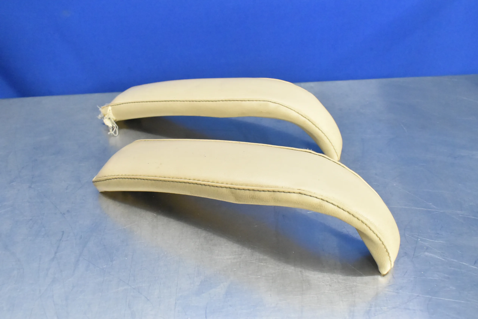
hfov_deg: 61.9
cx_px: 239
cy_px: 160
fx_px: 398
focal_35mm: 30
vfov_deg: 43.6
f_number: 8
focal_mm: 20
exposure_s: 1/60
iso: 6400
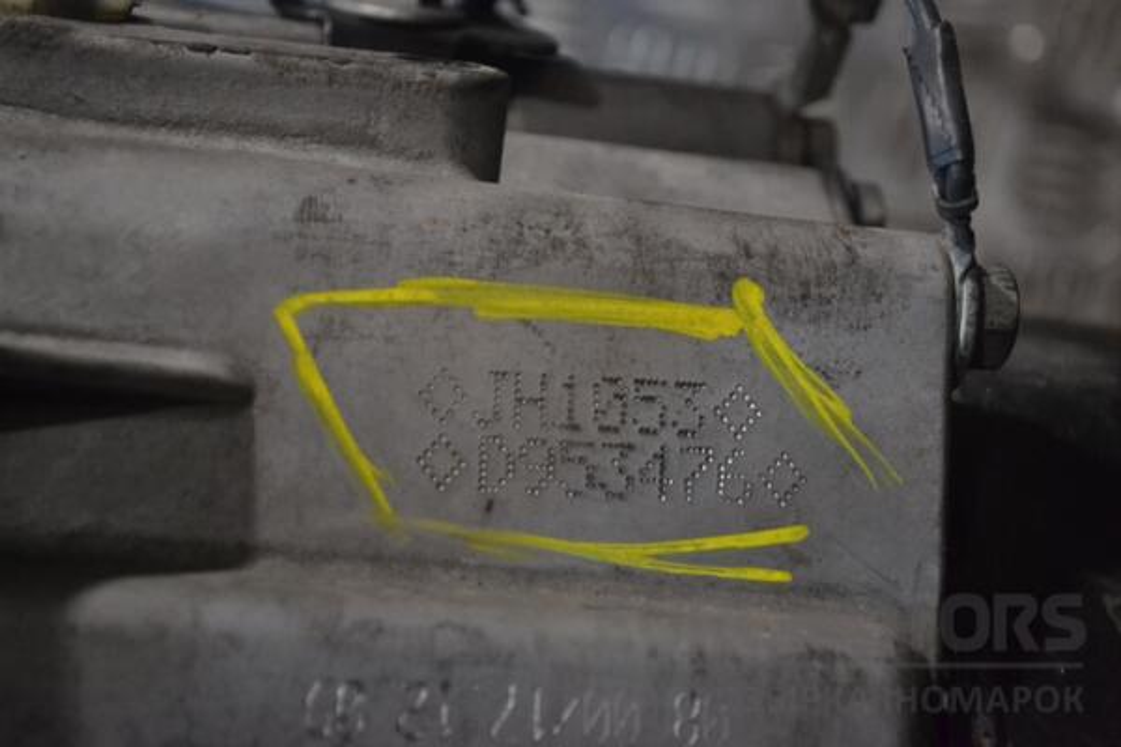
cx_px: 560
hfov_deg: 24.6
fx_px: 2569
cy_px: 374
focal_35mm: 82
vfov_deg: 16.6
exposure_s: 1/125
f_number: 5.6
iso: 3200
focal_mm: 55
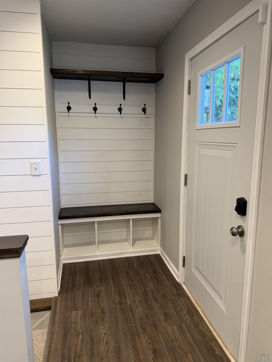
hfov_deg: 56.8
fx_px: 251
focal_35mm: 24
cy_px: 181
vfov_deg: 71.6
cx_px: 136
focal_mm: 6.76
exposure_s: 1/60
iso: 160
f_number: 1.78
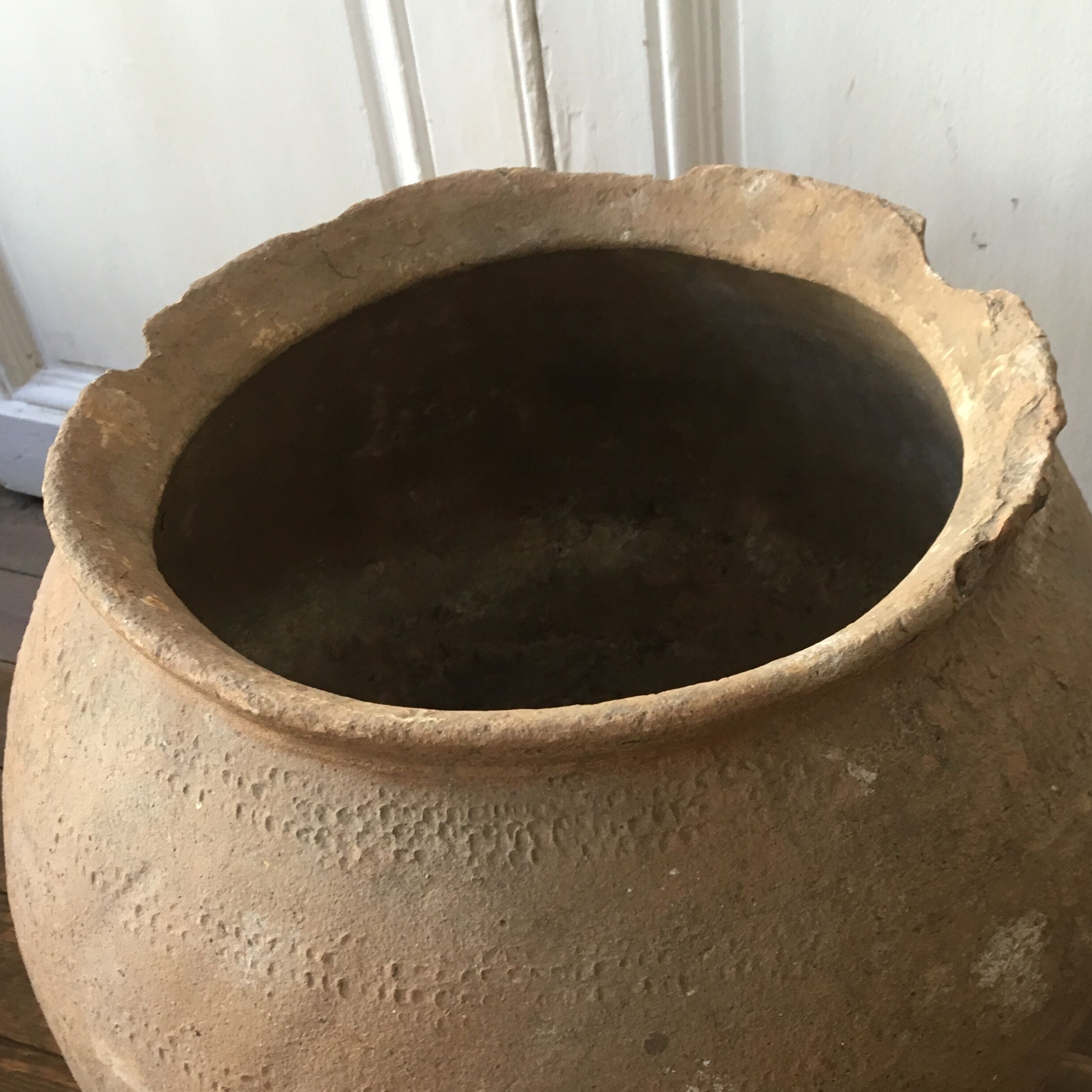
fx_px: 1499
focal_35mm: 42
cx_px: 631
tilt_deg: -46.2
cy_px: 790
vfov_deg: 39.2
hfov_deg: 39.9
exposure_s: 1/33
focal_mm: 4.15
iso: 100
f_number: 2.2
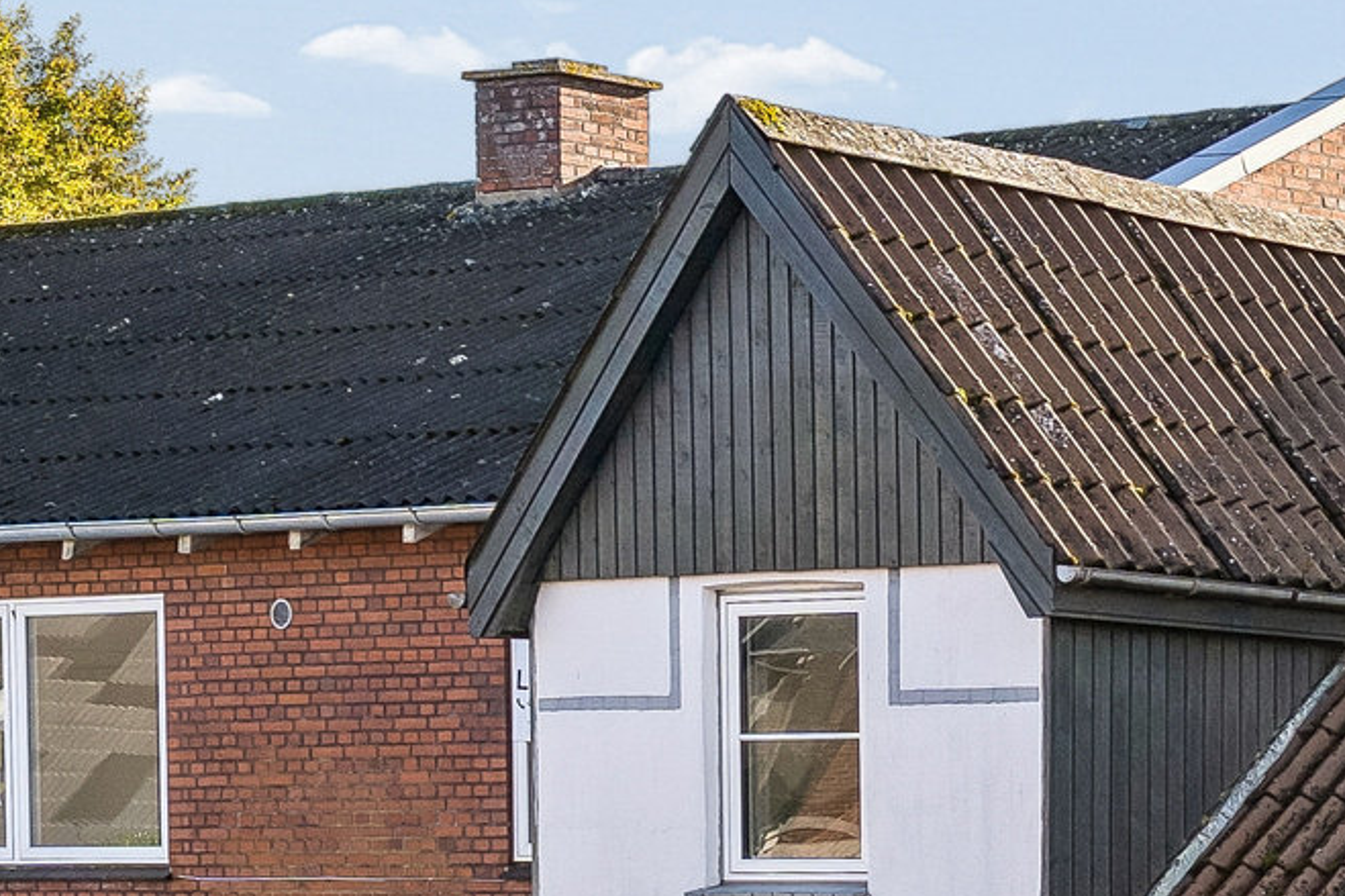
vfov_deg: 10.2
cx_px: 2337
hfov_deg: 14.0
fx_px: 4930
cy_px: 1039
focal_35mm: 132
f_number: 8
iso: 200
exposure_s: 1/200
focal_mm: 29
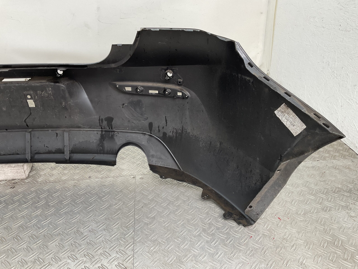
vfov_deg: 48.2
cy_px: 134
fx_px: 300
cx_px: 179
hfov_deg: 61.7
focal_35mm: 29
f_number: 1.8
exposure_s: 1/100
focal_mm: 3
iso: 25
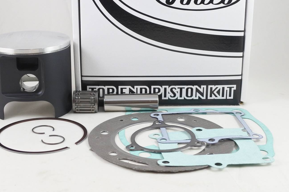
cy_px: 74
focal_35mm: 48
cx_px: 132
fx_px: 385
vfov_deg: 28.0
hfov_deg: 41.1
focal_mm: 14.3
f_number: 4
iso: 560
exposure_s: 1/125
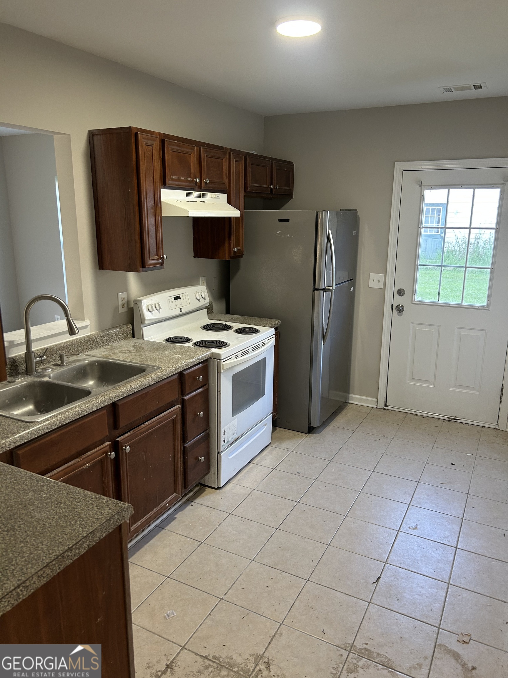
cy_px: 339
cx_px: 254
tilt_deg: -14.3
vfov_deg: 67.3
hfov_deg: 53.1
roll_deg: -0.4
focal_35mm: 26
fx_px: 509
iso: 80
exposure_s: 1/60
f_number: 1.5
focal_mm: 5.7
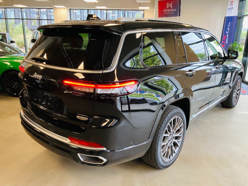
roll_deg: -3.1
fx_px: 201
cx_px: 124
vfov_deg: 49.7
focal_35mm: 28
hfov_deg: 63.4
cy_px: 93
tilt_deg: -14.8
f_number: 1.8
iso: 100
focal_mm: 3.99
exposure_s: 1/50
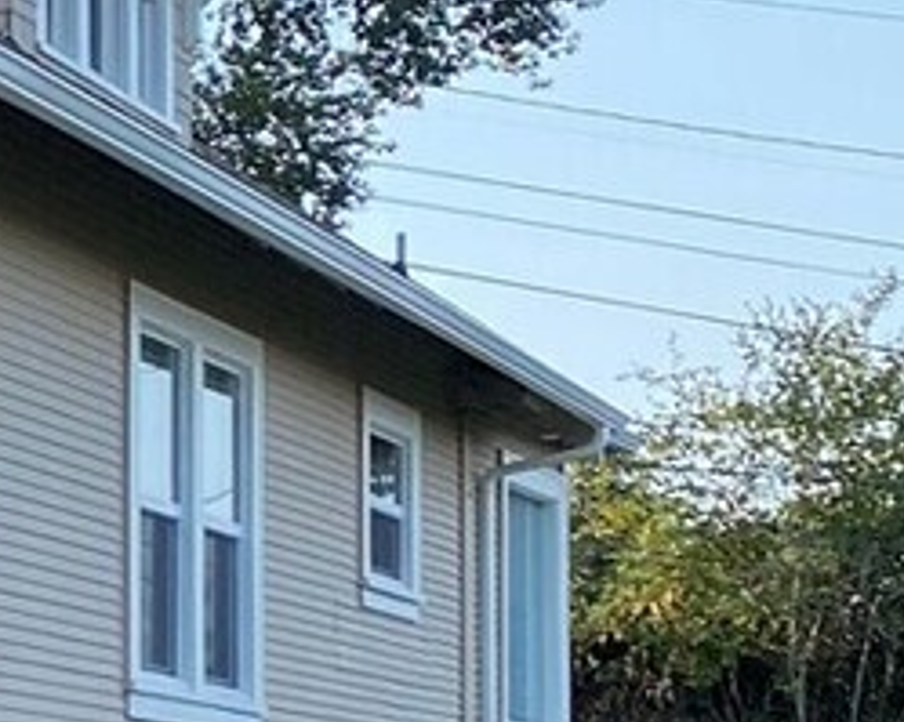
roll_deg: -0.3
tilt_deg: +3.3
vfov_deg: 10.4
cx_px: -820
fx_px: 3931
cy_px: 809
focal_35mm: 147
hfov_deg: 11.9
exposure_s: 1/965
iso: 32
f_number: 1.8
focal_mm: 4.25
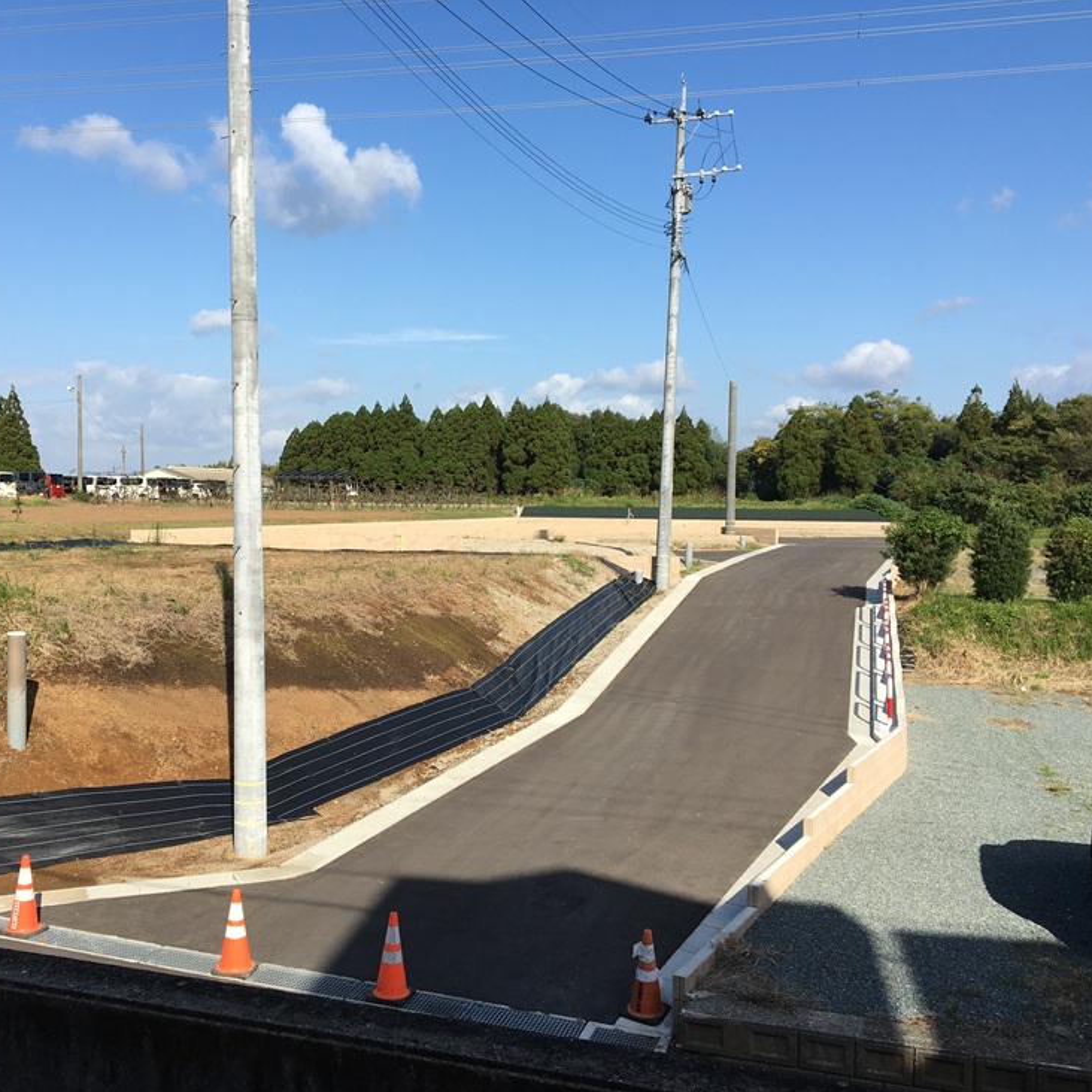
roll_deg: -0.9
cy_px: 558
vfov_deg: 47.2
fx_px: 1249
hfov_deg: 47.0
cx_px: 443
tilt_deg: -3.5
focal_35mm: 35
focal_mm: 4.15
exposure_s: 1/1637
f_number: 2.2
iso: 25
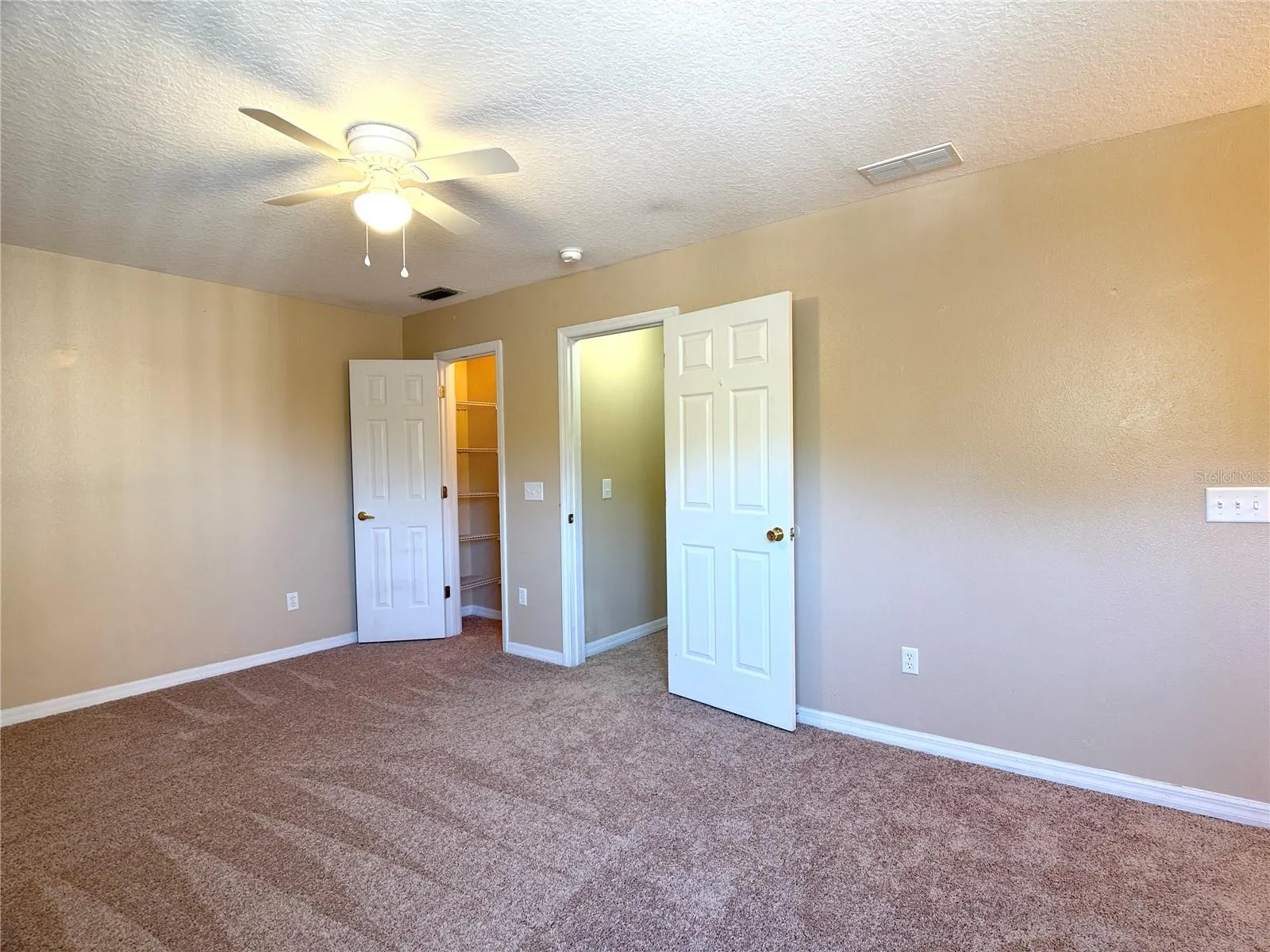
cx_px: 635
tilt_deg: -0.9
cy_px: 476
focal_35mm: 24
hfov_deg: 71.6
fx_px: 881
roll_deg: +0.8
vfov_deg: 56.8
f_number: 1.78
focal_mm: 6.76
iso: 160
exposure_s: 1/60
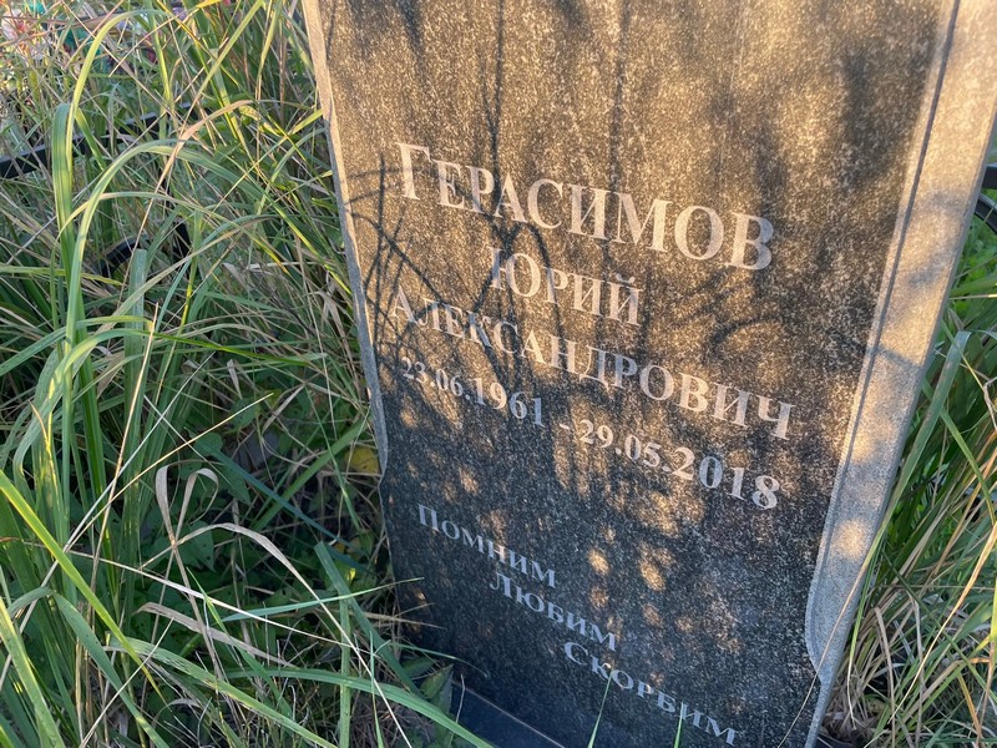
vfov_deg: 53.1
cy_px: 374
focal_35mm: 26
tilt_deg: -35.3
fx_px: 749
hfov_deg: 67.3
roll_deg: +2.1
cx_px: 498
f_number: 1.6
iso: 40
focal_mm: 4.2
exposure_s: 1/121
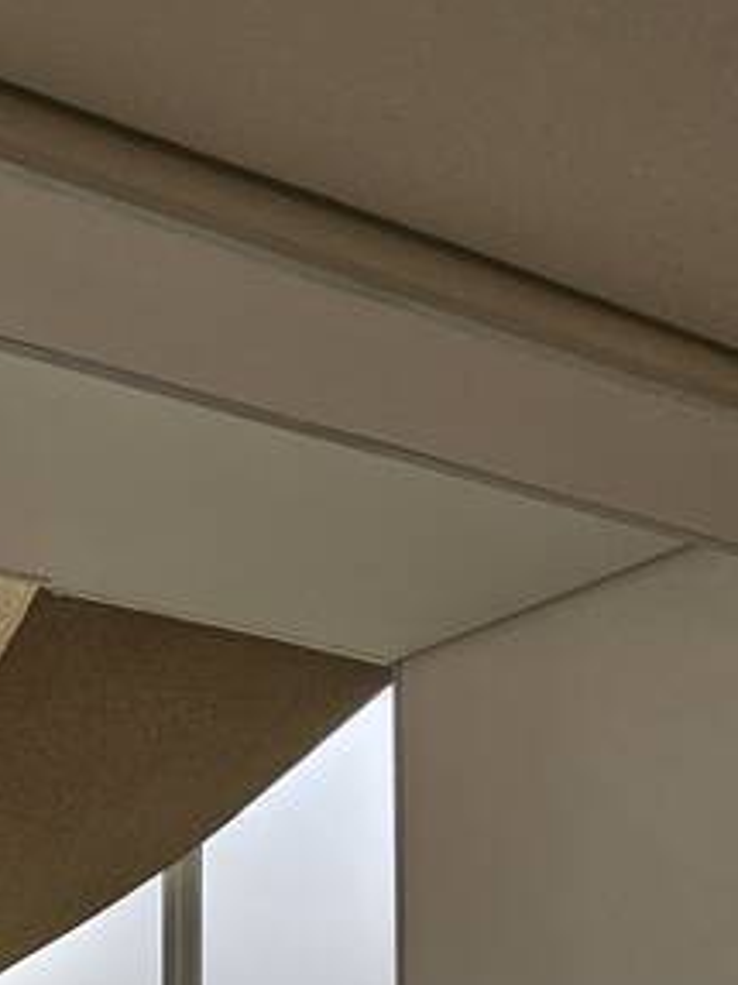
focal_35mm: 49
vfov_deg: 29.5
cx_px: -481
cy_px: 1345
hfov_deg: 22.1
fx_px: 1394
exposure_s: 1/239
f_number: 2.2
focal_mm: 2.2
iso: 50
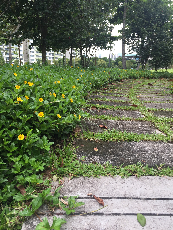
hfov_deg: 48.2
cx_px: 86
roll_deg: -2.1
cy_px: 115
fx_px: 193
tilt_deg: -10.3
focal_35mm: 29
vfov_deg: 61.7
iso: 32
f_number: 2.2
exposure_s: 1/100
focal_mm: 4.15
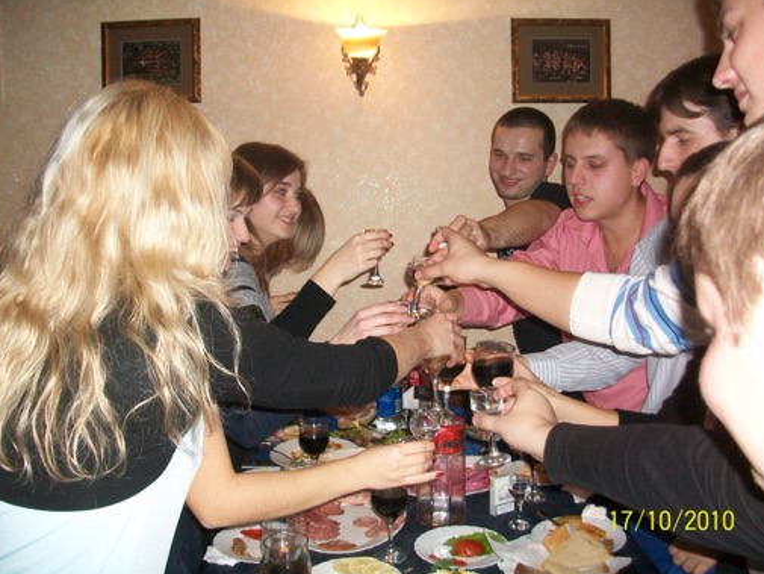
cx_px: 381
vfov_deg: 40.7
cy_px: 291
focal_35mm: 35
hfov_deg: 52.6
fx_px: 773
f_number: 2.8
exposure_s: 1/60
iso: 160
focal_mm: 5.7
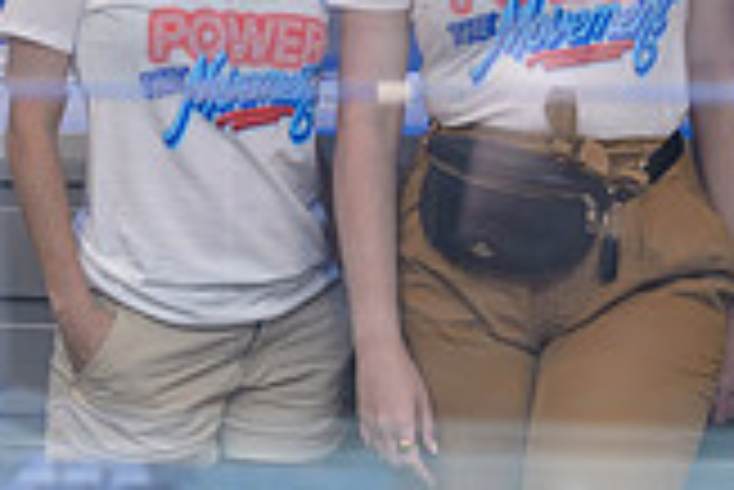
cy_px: -144
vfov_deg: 12.1
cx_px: 374
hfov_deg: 18.6
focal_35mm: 110
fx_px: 2245
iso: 1250
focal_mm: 31
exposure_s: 1/200
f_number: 3.5
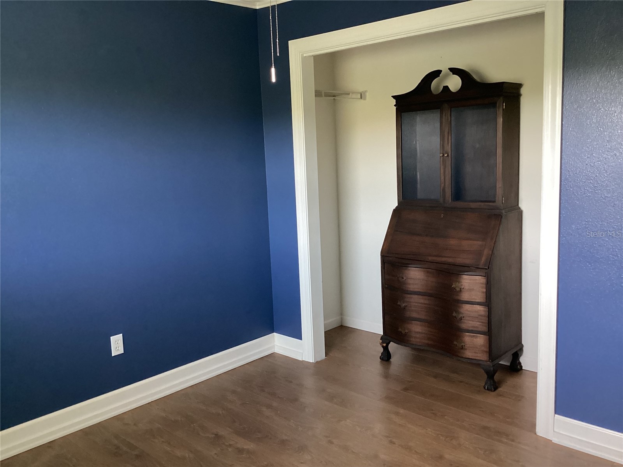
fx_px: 558
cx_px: 312
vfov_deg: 45.4
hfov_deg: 58.4
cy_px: 234
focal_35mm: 31
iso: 320
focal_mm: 3.3
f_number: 2.4
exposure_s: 1/30
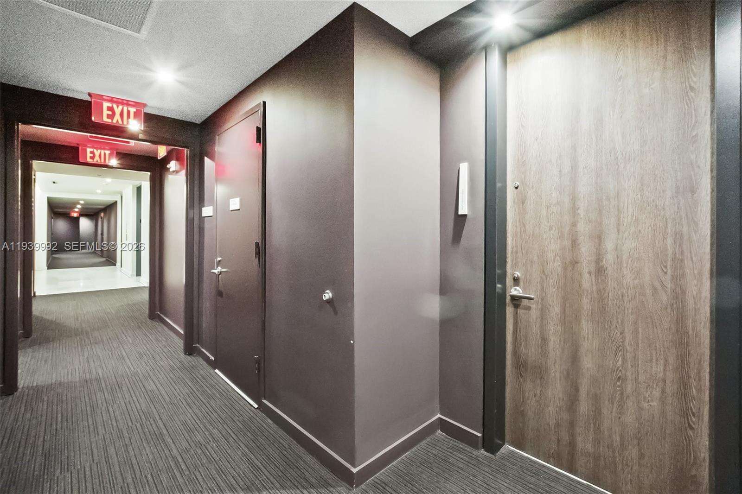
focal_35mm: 15
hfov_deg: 100.4
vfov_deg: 77.3
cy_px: 247
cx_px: 371
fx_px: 309
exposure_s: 1/15
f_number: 8
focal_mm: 10
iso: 22800
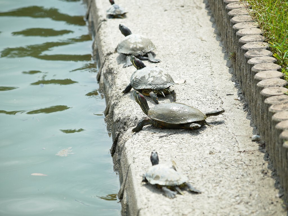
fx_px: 2446
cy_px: 108
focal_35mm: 294
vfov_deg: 5.1
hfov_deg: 6.7
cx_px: 144
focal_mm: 147
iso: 100
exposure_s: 1/1000
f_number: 3.2
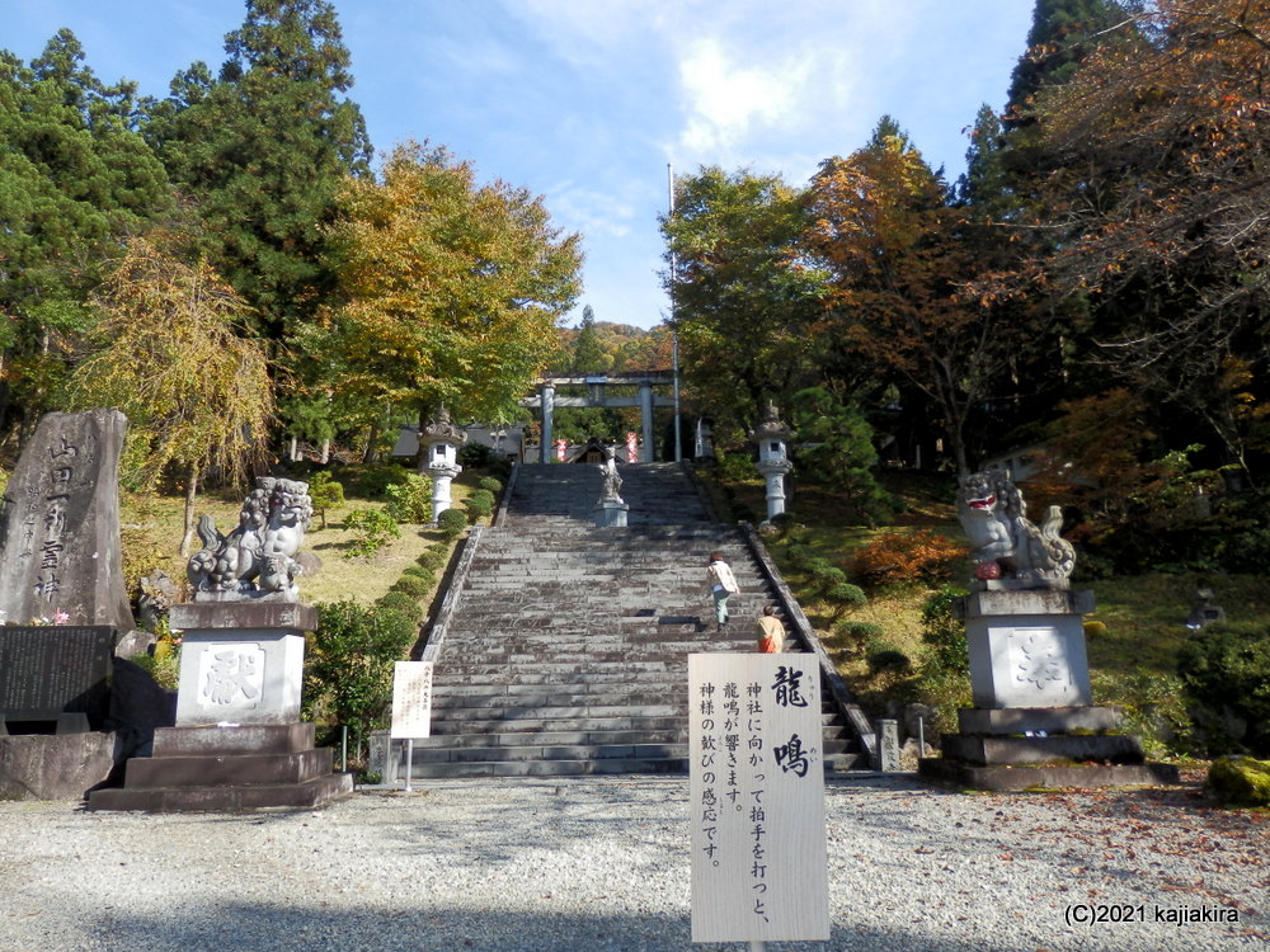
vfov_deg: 54.9
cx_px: 635
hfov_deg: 69.4
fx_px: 917
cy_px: 476
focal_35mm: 25
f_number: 3
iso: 80
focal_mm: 4.5
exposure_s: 1/400
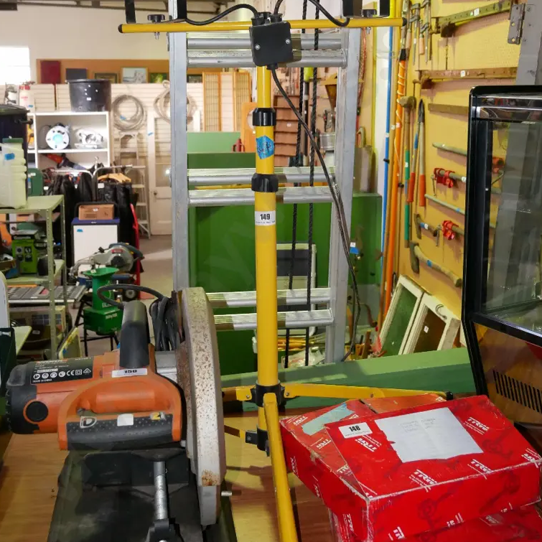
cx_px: 270
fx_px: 850
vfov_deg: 35.2
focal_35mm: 48
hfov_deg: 35.4
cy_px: 205
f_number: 5.6
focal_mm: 20
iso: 3200
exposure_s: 1/160
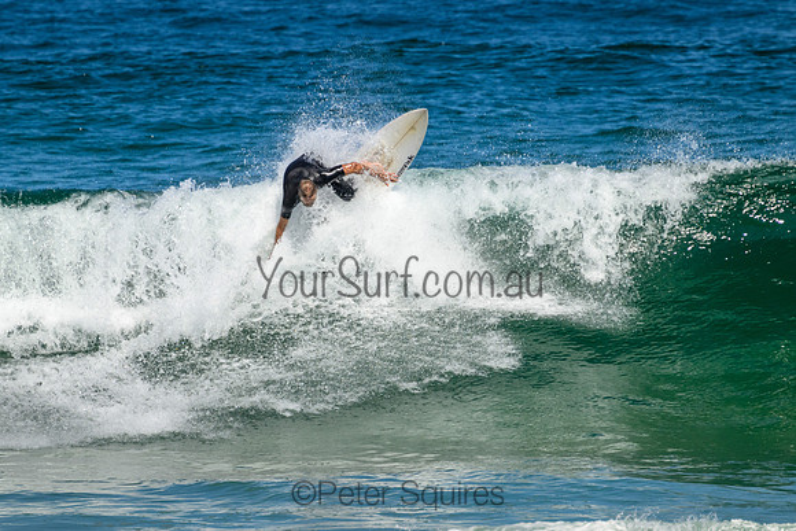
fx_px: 20353
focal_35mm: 920
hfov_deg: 2.2
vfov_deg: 1.5
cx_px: 376
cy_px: 288
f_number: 11
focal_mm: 800
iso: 900
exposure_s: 1/2000
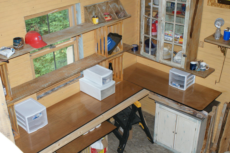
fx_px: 268
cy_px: 76
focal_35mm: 42
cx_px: 115
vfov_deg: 31.9
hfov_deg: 46.4
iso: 400
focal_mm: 28
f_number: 5
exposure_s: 1/60
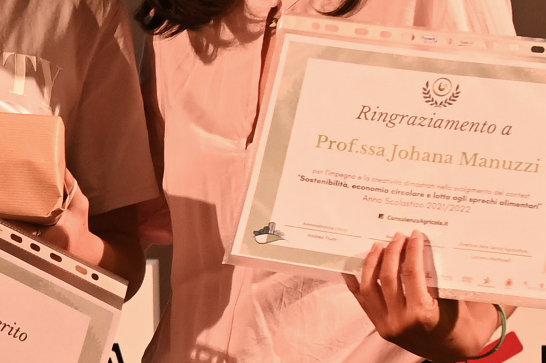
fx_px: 4274
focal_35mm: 282
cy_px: 284
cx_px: -246
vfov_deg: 4.9
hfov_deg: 7.2
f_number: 4
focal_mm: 45
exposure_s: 1/125
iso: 1250
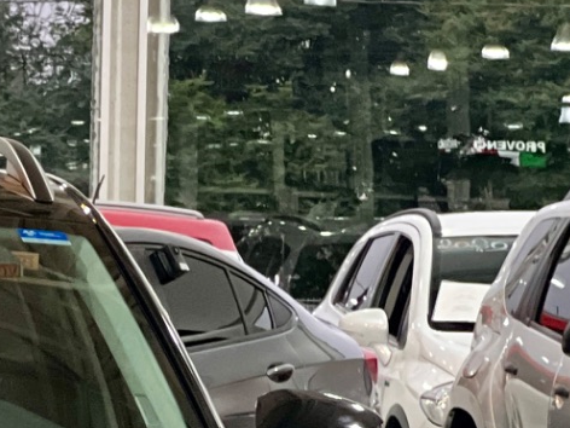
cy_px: 690
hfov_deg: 6.3
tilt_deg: -4.5
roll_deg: -0.1
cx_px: -243
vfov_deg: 4.7
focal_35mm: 313
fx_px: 5154
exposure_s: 1/30
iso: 400
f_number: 2.8
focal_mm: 9
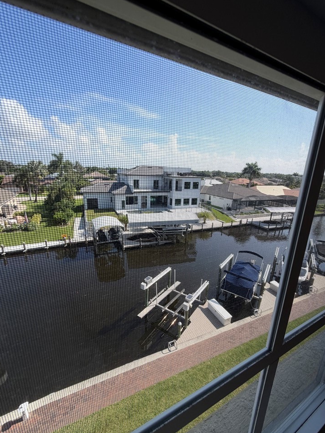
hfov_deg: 81.7
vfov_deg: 98.2
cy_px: 221
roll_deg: -3.0
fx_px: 188
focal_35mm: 15
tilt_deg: -15.5
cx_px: 168
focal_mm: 2.22
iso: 40
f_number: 2.2
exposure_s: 1/596
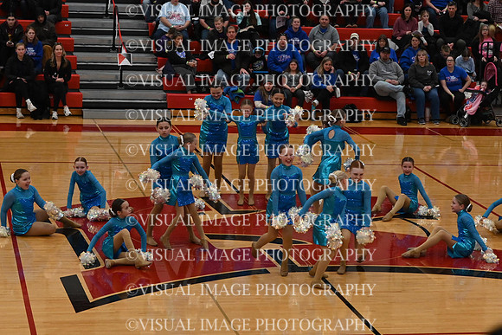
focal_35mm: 105
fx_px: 1464
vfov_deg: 13.0
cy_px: 168
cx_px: 251
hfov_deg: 19.5
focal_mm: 70
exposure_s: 1/500
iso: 5000
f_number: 4
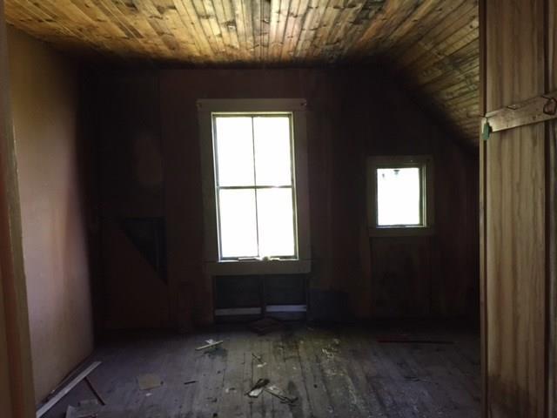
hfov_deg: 61.7
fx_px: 467
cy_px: 209
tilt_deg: -1.3
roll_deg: -0.5
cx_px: 278
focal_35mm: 29
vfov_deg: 48.2
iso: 125
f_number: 2.2
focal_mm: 4.15
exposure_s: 1/30
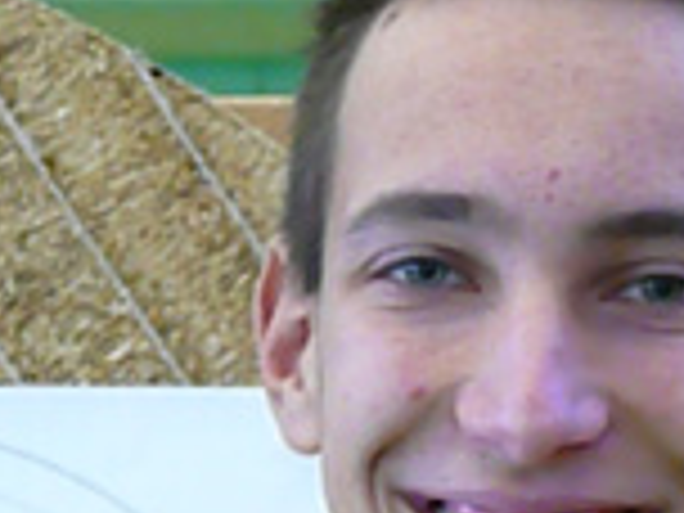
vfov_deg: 4.2
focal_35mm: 350
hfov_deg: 5.7
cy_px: 608
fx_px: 6916
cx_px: 531
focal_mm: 17.6
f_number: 3.9
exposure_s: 1/50
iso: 800
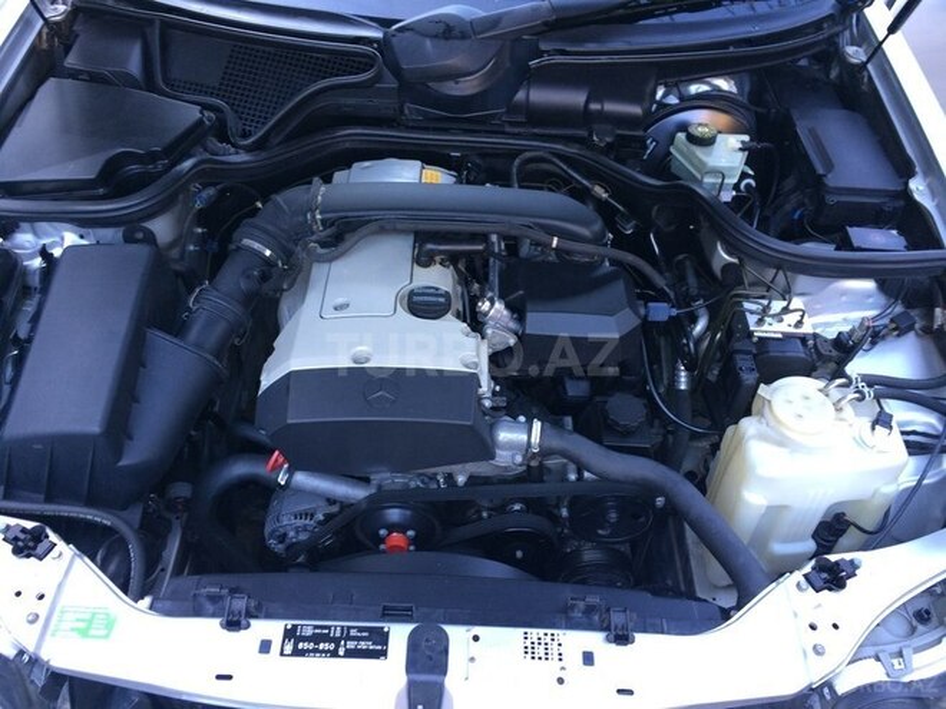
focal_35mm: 29
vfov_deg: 48.2
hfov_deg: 61.7
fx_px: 793
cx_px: 473
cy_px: 354
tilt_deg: -46.1
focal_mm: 4.15
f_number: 2.2
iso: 64
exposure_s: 1/33
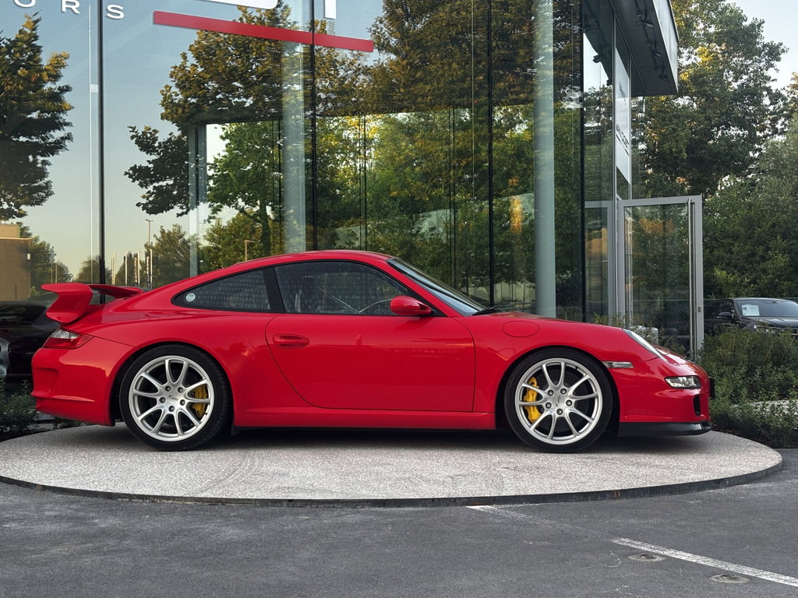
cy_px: 299
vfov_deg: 28.0
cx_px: 399
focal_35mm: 52
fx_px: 1199
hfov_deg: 36.8
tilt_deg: +2.2
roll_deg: +0.0
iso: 80
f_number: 1.6
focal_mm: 5.96
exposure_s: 1/60
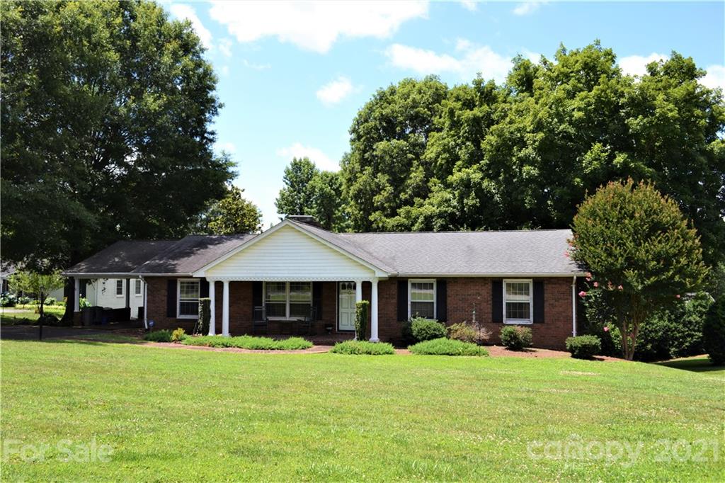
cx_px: 362
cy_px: 242
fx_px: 604
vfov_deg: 43.6
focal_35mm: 30
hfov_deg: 61.9
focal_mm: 20
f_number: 6.3
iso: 100
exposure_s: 1/160
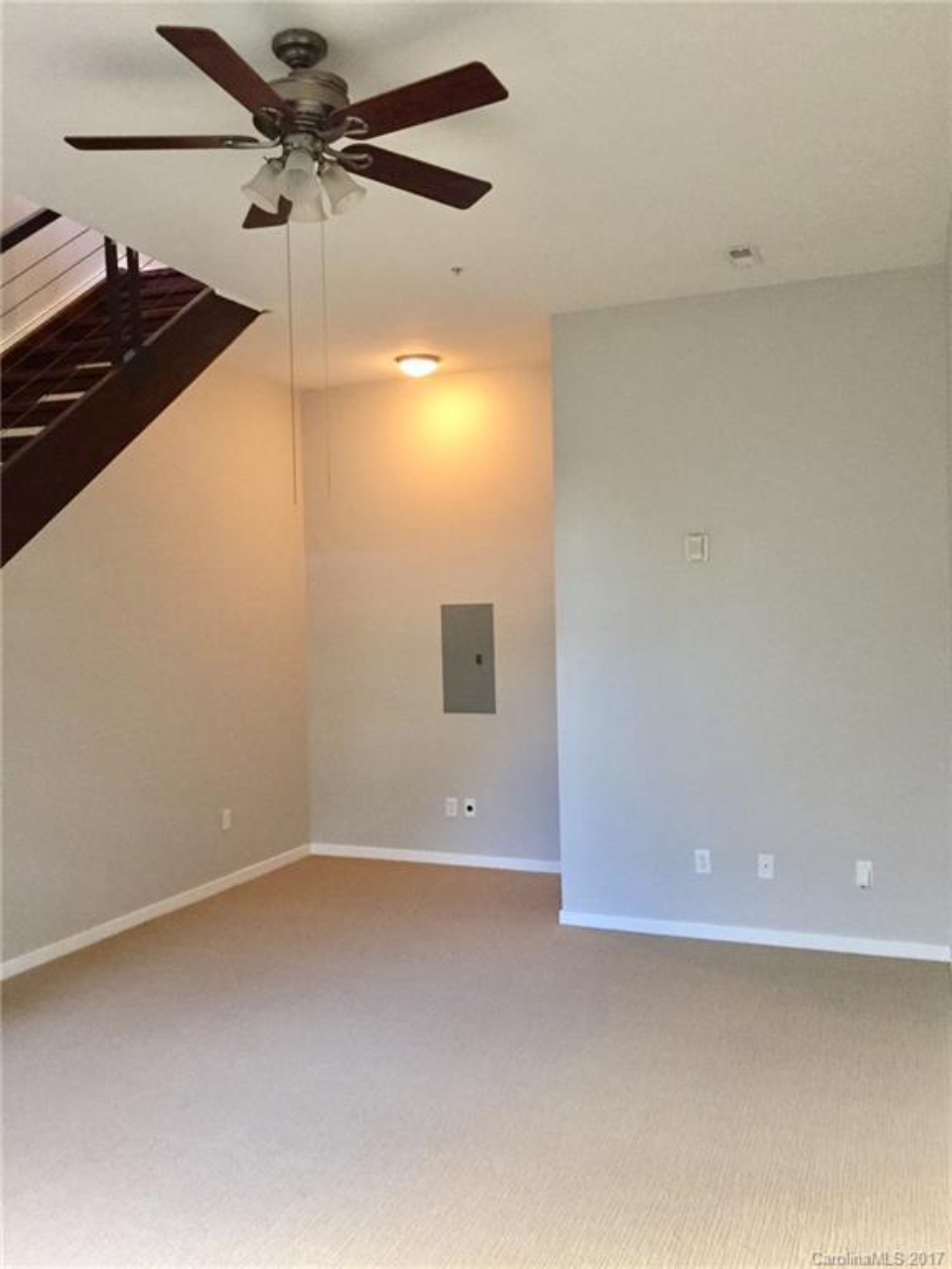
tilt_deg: +0.4
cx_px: 476
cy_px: 634
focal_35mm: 29
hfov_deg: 48.2
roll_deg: +0.8
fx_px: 1063
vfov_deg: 61.7
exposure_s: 1/30
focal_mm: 4.15
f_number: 2.2
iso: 200
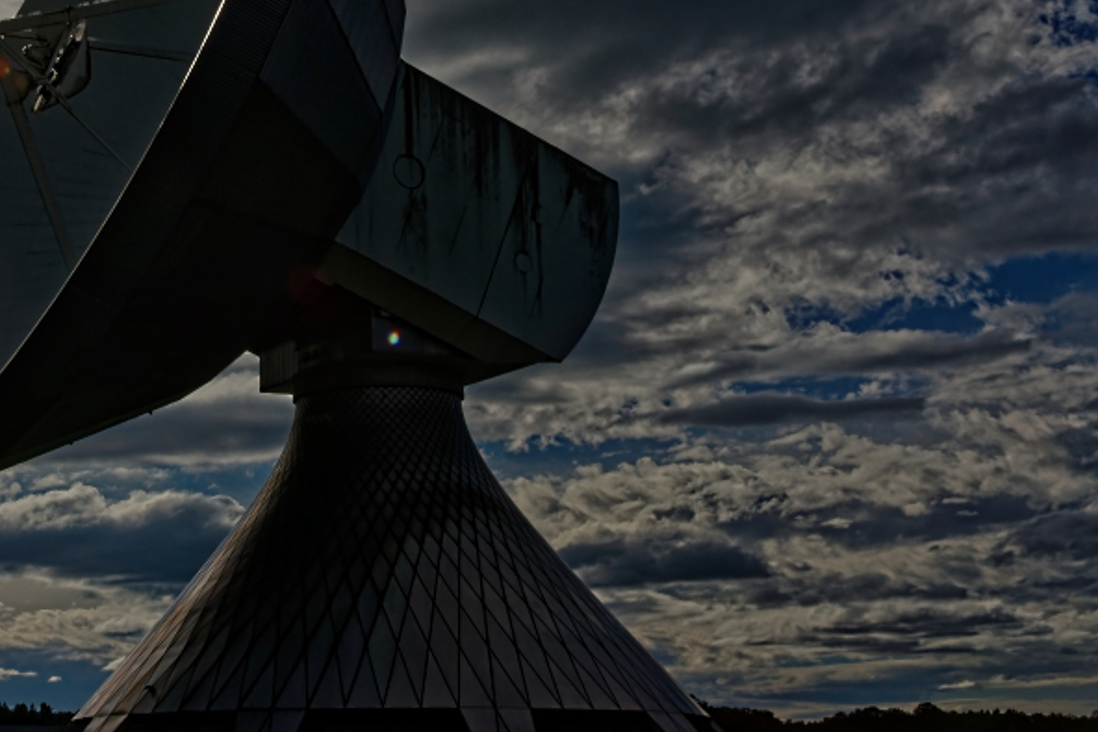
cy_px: 131
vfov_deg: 17.6
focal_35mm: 77
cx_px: 141
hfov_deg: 25.6
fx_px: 2349
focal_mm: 38
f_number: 16
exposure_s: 1/3200
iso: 100
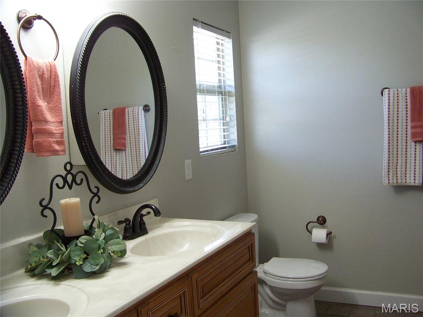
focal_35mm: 36
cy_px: 158
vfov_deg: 39.7
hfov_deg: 51.4
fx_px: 440
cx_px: 212
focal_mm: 5.85
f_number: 2.8
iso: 160
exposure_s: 1/30
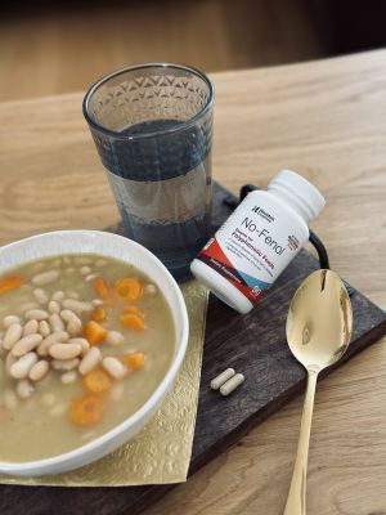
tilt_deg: -45.1
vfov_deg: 39.7
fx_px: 714
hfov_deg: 30.3
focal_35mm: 48
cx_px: 193
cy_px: 258
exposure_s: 1/60
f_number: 1.78
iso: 125
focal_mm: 6.86
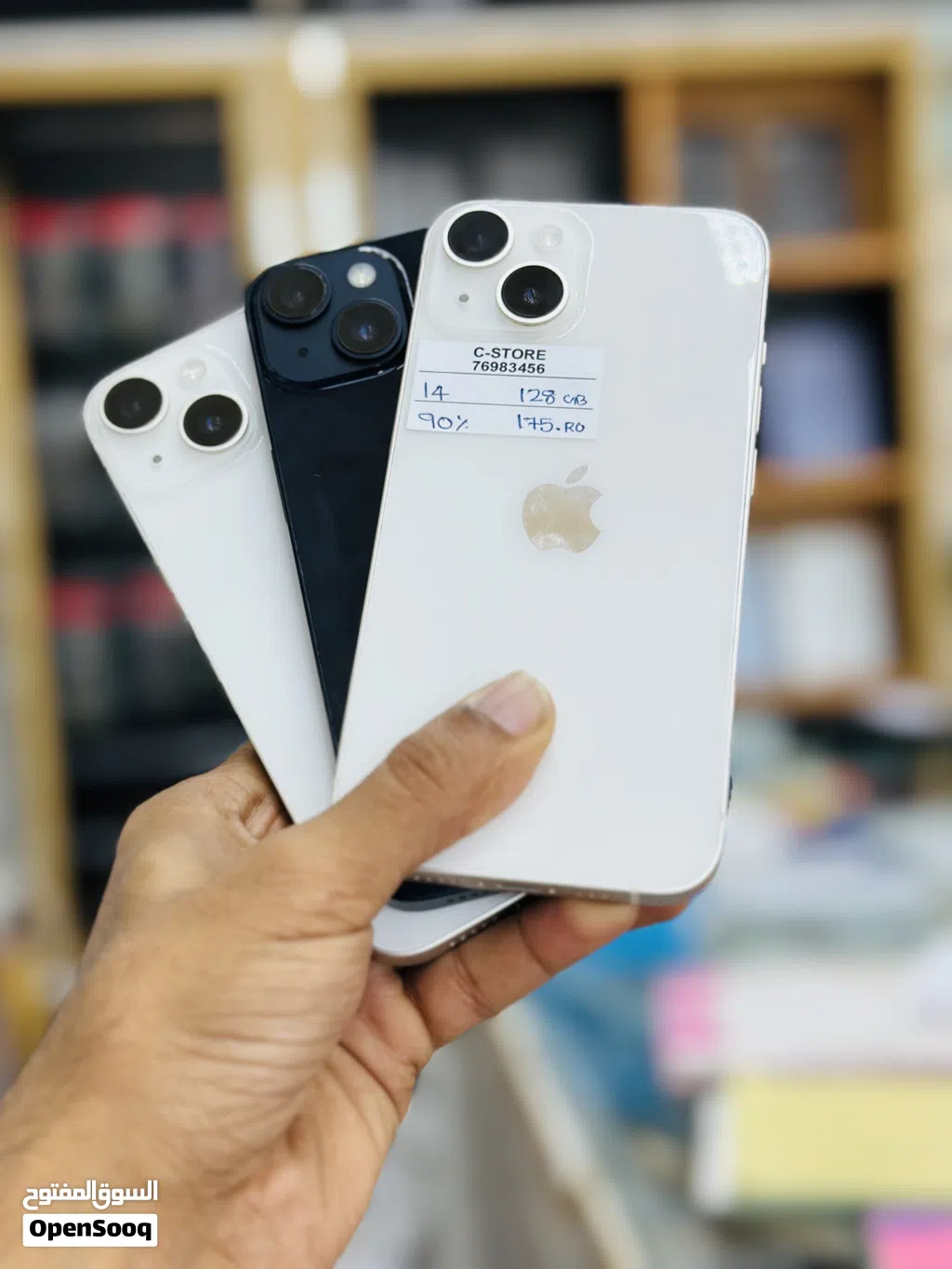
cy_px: 634
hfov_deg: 30.3
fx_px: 1760
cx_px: 476
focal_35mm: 48
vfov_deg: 39.7
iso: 80
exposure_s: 1/714
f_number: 1.78
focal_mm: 6.86
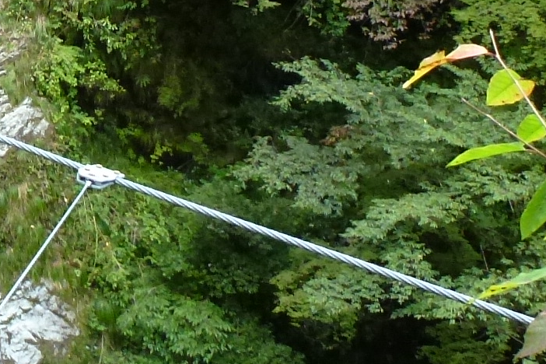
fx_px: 1380
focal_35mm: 91
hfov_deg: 20.3
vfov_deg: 15.0
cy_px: 86
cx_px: -186
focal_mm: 4.3
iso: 320
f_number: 3.3
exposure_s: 1/60
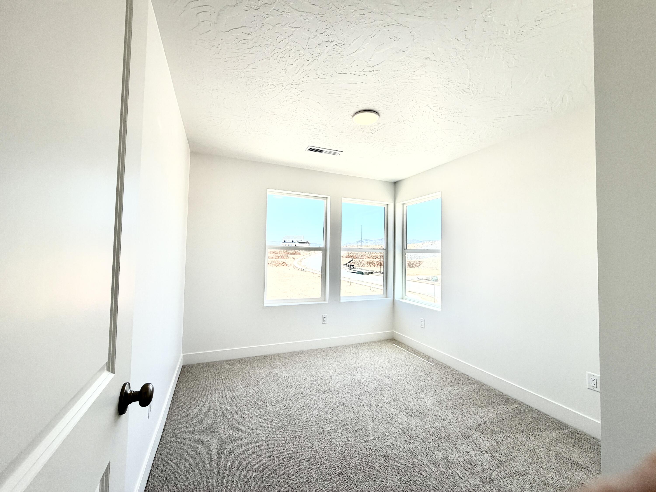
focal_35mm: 14
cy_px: 246
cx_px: 328
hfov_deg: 102.1
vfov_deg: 85.7
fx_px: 265
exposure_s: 1/502
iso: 50
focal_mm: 2.22
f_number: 2.2
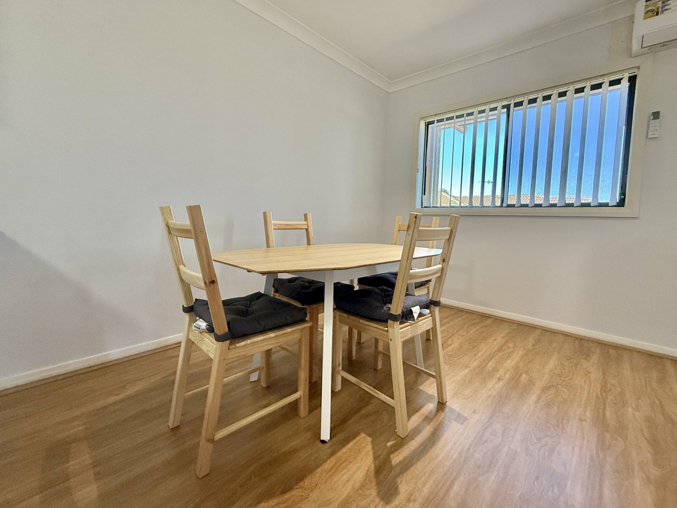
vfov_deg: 81.7
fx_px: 293
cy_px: 240
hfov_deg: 98.1
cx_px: 356
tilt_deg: -3.9
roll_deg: -2.4
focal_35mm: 15
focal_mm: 2.22
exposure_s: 1/90
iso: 320
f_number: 2.2
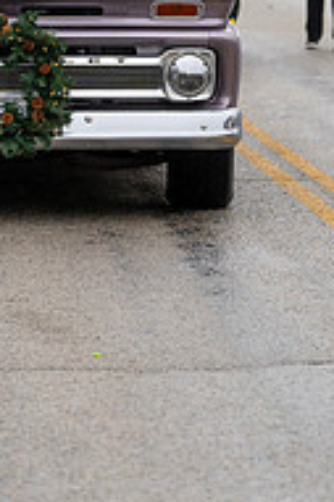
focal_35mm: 261
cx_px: 8
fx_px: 3639
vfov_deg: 7.9
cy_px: 125
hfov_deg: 5.2
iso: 200
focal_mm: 86
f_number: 2.8
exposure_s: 1/640
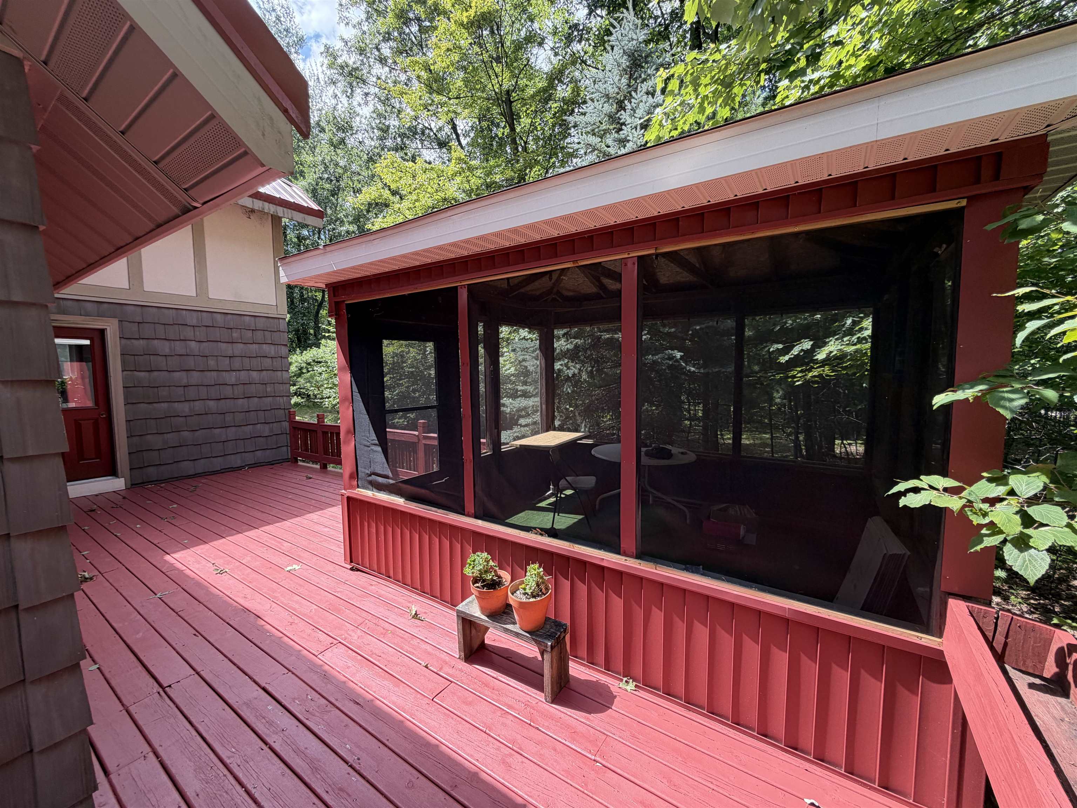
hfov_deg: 102.1
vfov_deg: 85.7
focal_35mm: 14
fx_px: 436
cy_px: 404
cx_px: 538
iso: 40
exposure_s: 1/217
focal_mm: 2.22
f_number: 2.2
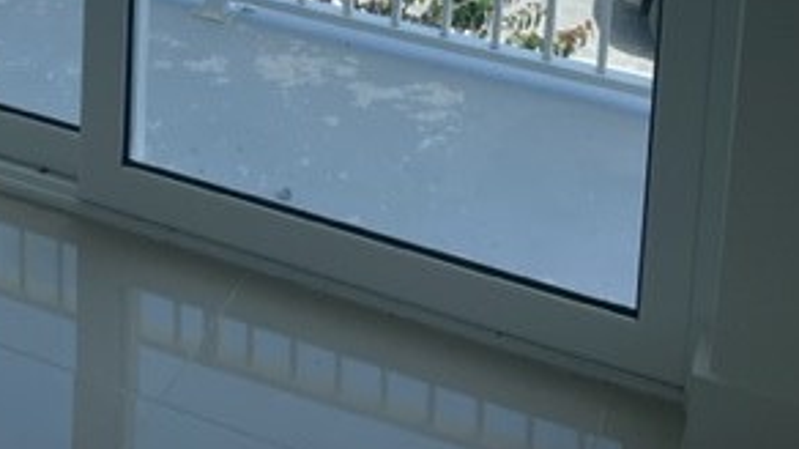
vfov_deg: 15.7
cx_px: 268
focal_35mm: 62
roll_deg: -2.4
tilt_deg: -6.0
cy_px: -422
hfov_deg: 33.6
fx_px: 1313
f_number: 1.6
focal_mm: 5.1
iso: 32
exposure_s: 1/1513
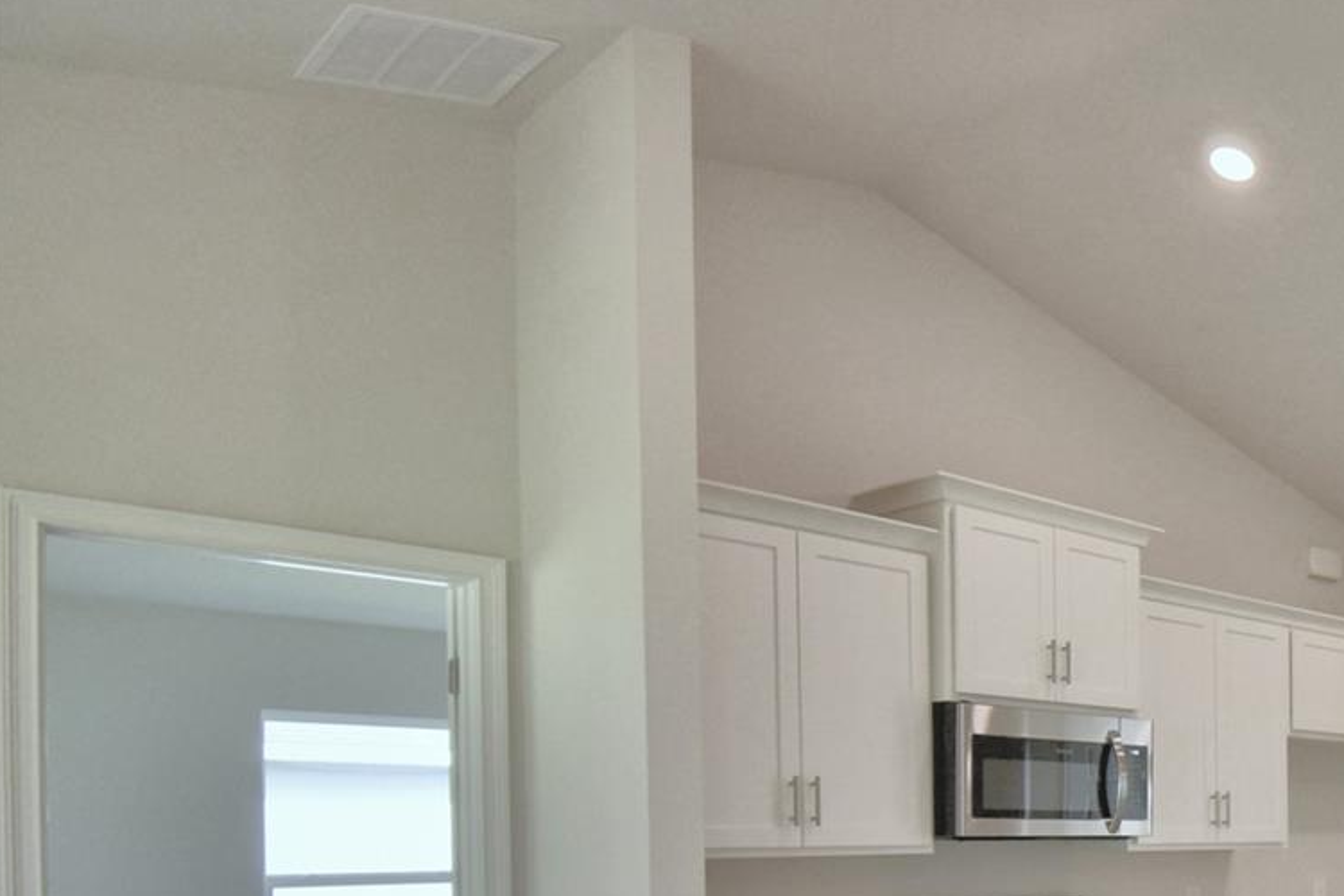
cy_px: 857
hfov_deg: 46.2
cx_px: 1423
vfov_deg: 37.5
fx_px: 1195
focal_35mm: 32
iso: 220
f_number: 4.5
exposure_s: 1/125
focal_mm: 10
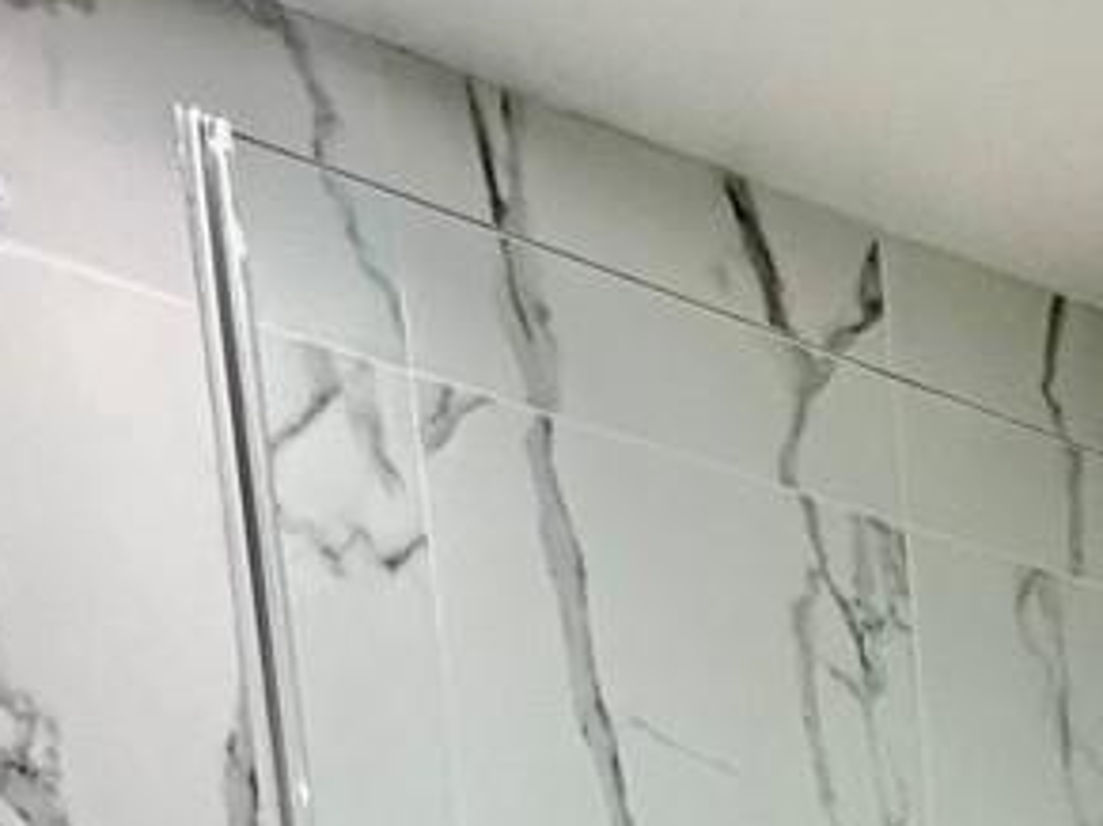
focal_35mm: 77
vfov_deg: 13.2
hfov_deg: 21.2
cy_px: 2080
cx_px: 1679
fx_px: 2453
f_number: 2.2
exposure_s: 1/120
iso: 200
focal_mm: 2.22
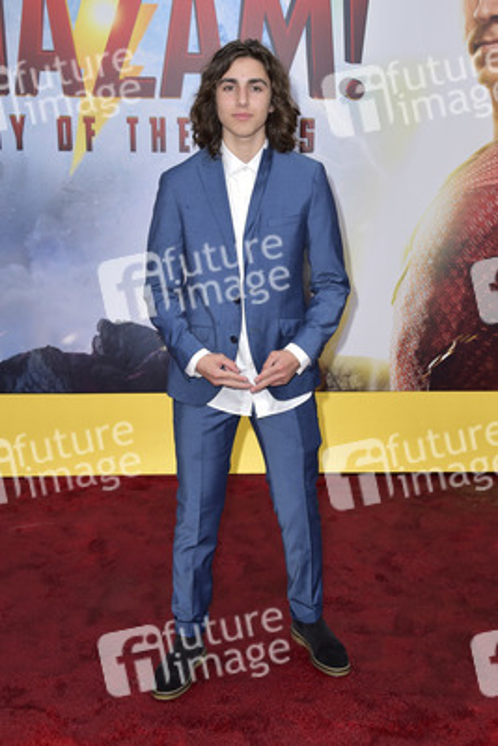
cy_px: 373
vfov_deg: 43.6
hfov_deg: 29.9
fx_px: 933
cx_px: 249
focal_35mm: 45
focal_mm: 45
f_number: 6.3
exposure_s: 1/250
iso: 320
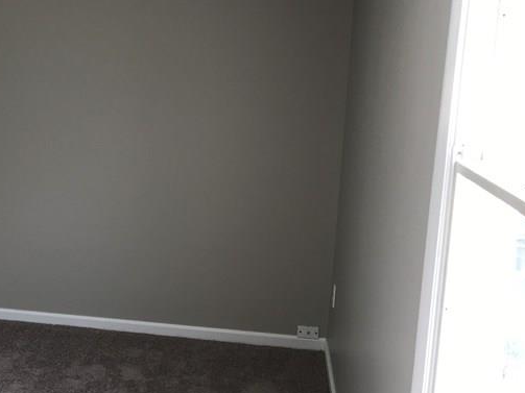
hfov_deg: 31.3
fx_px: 864
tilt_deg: -11.5
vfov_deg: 25.6
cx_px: 3
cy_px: 216
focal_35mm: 57
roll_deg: -0.2
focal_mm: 3.99
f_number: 1.8
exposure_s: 1/120
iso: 25
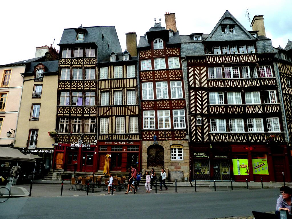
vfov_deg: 54.9
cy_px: 110
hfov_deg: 69.4
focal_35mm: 25
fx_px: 211
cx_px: 146
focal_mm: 4.1
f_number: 4
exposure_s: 1/250
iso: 125
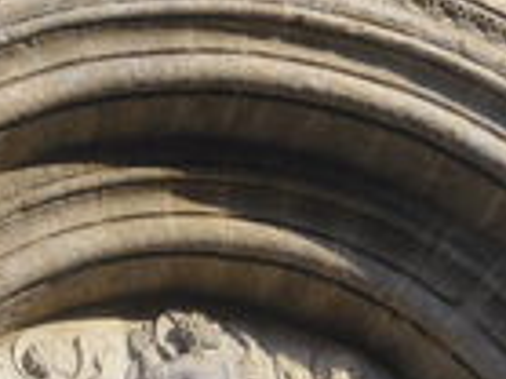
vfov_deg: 9.3
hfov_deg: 12.5
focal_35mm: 158
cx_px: 189
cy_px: 357
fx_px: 2308
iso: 64
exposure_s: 1/400
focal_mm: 9.3
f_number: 3.7
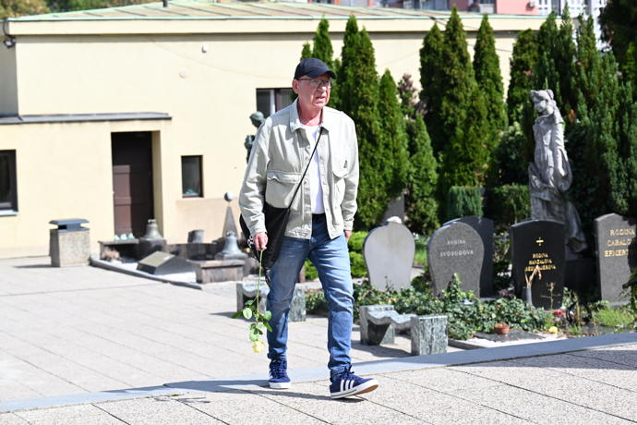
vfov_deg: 15.5
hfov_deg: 23.1
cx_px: 318
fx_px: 1557
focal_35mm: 88
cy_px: 212
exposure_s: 1/2500
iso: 800
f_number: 5.6
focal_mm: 88
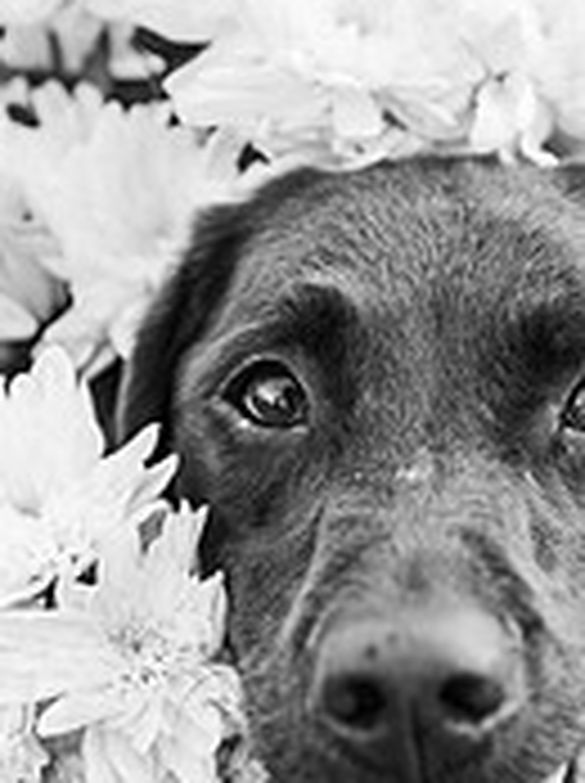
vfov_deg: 14.9
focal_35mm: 132
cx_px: 414
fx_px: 2982
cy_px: 513
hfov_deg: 11.2
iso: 400
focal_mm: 53
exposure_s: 1/400
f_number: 3.2
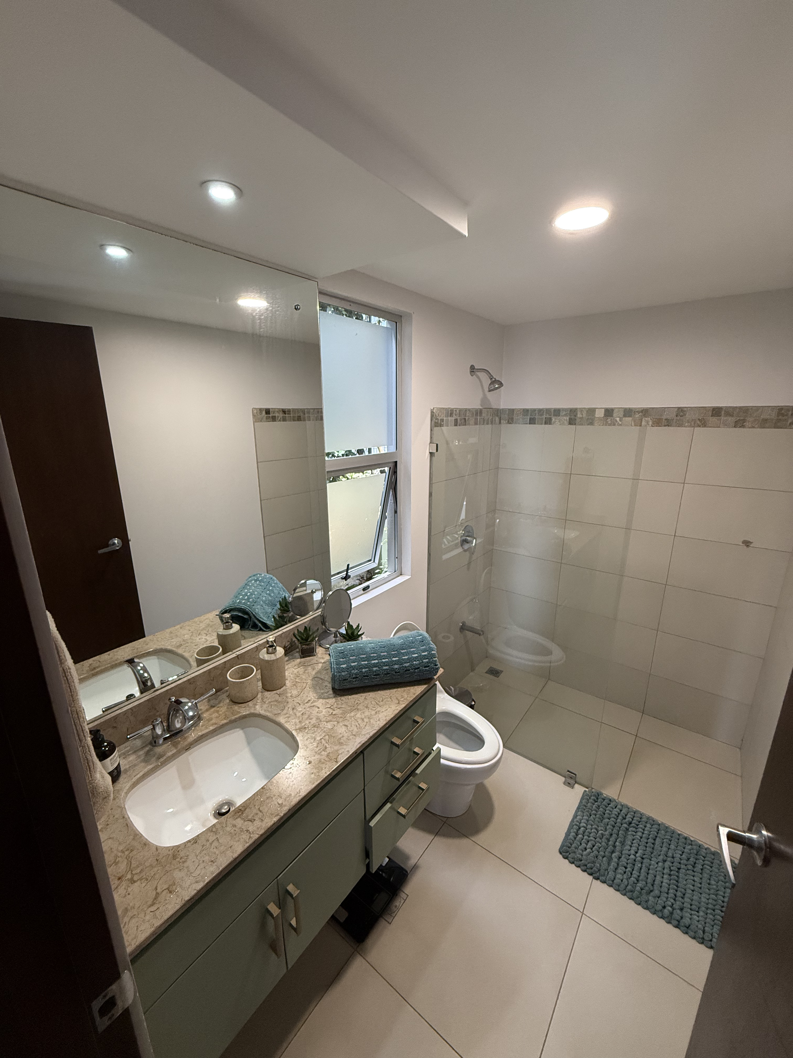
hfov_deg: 85.7
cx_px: 396
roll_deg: -2.0
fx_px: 428
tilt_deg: -15.5
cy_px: 529
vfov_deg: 102.1
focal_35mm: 14
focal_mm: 2.22
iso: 320
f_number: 2.2
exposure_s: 1/120
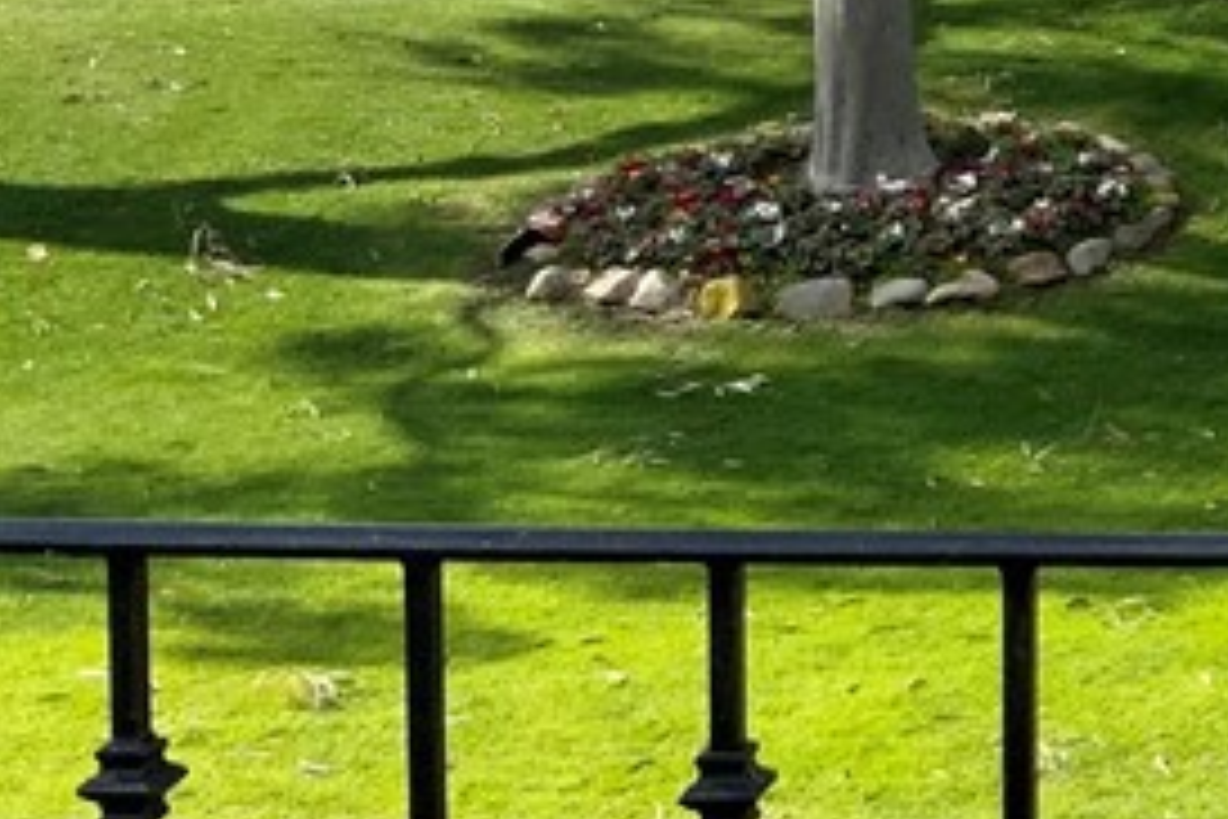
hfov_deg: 15.7
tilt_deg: -4.5
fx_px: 3854
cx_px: 2150
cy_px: -112
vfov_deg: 11.9
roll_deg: -0.6
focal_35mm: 113
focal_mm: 3
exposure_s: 1/1015
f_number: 1.8
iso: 16
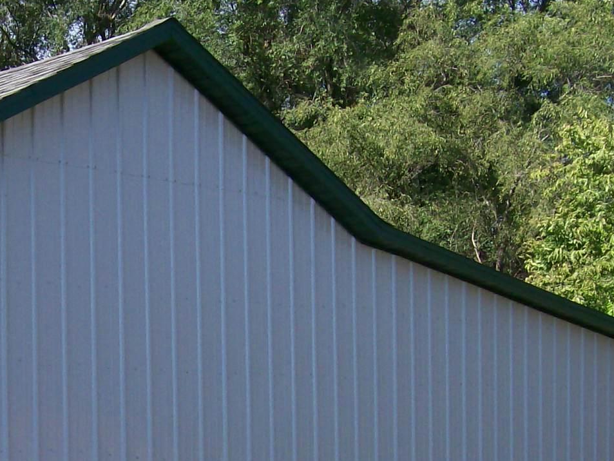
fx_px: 1543
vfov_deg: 16.6
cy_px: 468
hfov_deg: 22.1
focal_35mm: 87
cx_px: 88
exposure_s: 1/394
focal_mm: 6
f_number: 4.8
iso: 80
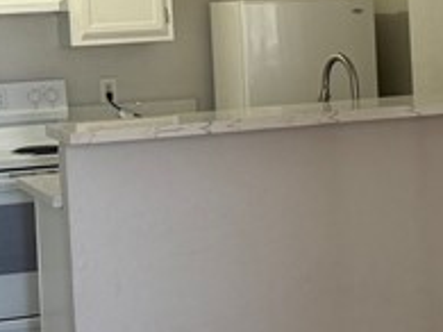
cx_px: 354
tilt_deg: -3.1
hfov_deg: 15.5
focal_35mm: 126
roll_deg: +2.5
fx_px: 1611
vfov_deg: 11.7
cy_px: 61
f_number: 1.78
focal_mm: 6.76
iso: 200
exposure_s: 1/120
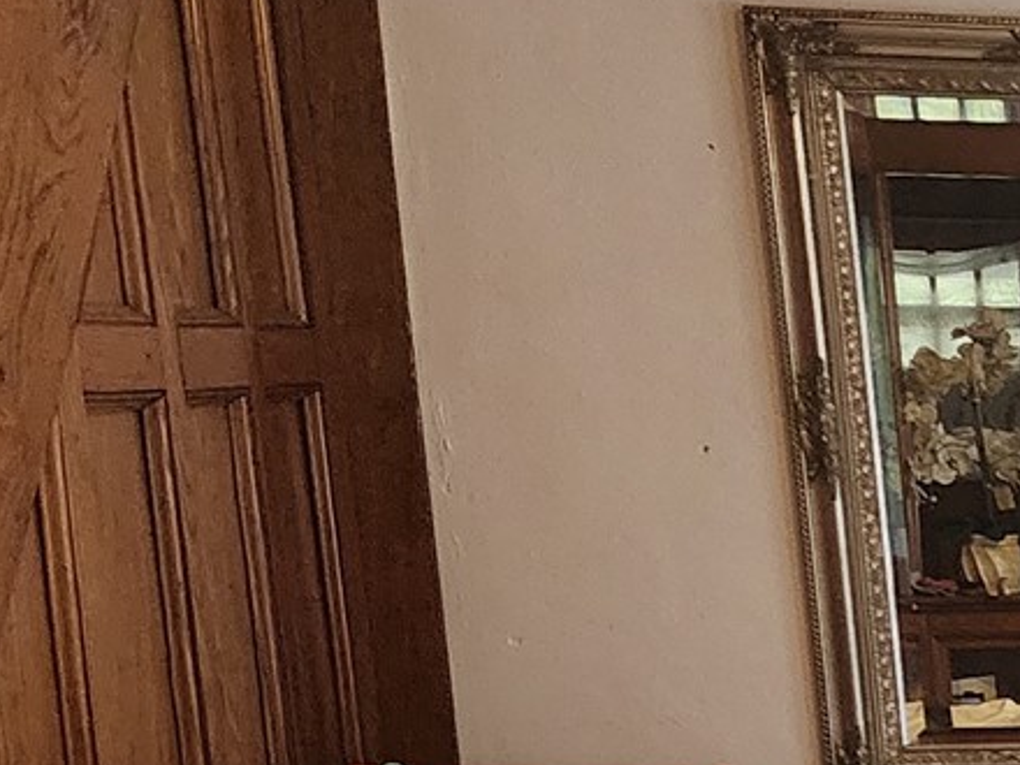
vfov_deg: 13.1
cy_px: 1120
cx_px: 2177
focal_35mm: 107
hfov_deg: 14.5
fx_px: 3153
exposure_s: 1/120
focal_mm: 6.4
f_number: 1.8
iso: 800
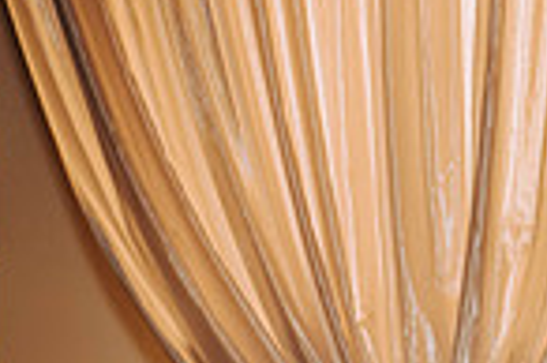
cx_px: 742
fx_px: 4098
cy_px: 133
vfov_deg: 5.1
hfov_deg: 7.5
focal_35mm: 270
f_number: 3.2
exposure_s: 1/100
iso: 1250
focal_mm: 68
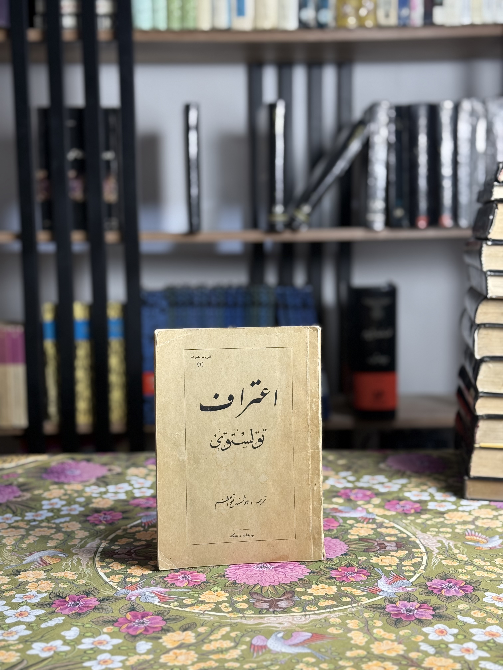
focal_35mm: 48
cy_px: 335
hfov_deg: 30.3
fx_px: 930
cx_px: 252
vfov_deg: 39.7
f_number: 1.78
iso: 100
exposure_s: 1/100
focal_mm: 6.76
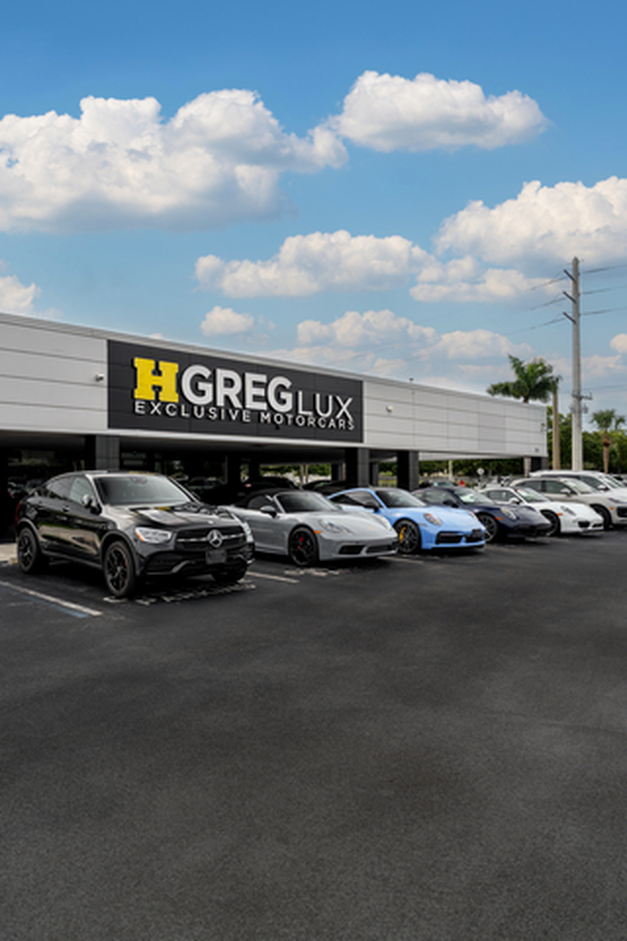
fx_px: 664
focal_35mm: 25
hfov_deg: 50.6
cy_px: 470
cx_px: 314
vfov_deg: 70.7
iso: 100
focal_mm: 25.4
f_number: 5
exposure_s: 1/320
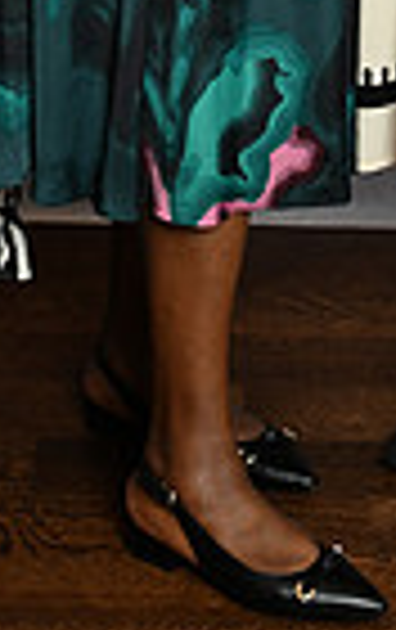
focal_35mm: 177
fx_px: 3044
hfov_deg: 7.4
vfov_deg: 11.2
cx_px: 187
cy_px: -378
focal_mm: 42
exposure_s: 1/60
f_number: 3.5
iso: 200
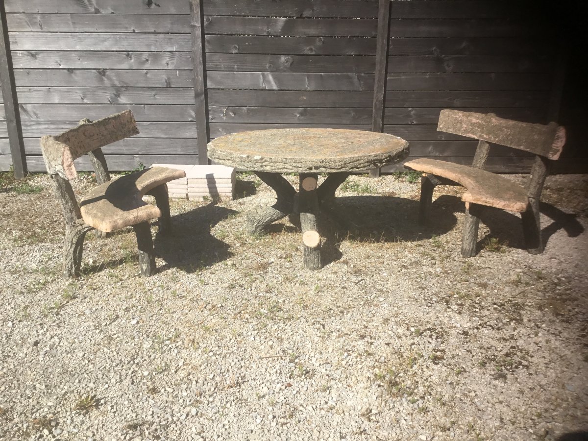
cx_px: 294
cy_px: 220
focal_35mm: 31
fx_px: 527
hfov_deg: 58.4
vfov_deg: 45.4
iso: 25
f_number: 2.4
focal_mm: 3.3
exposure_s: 1/1181
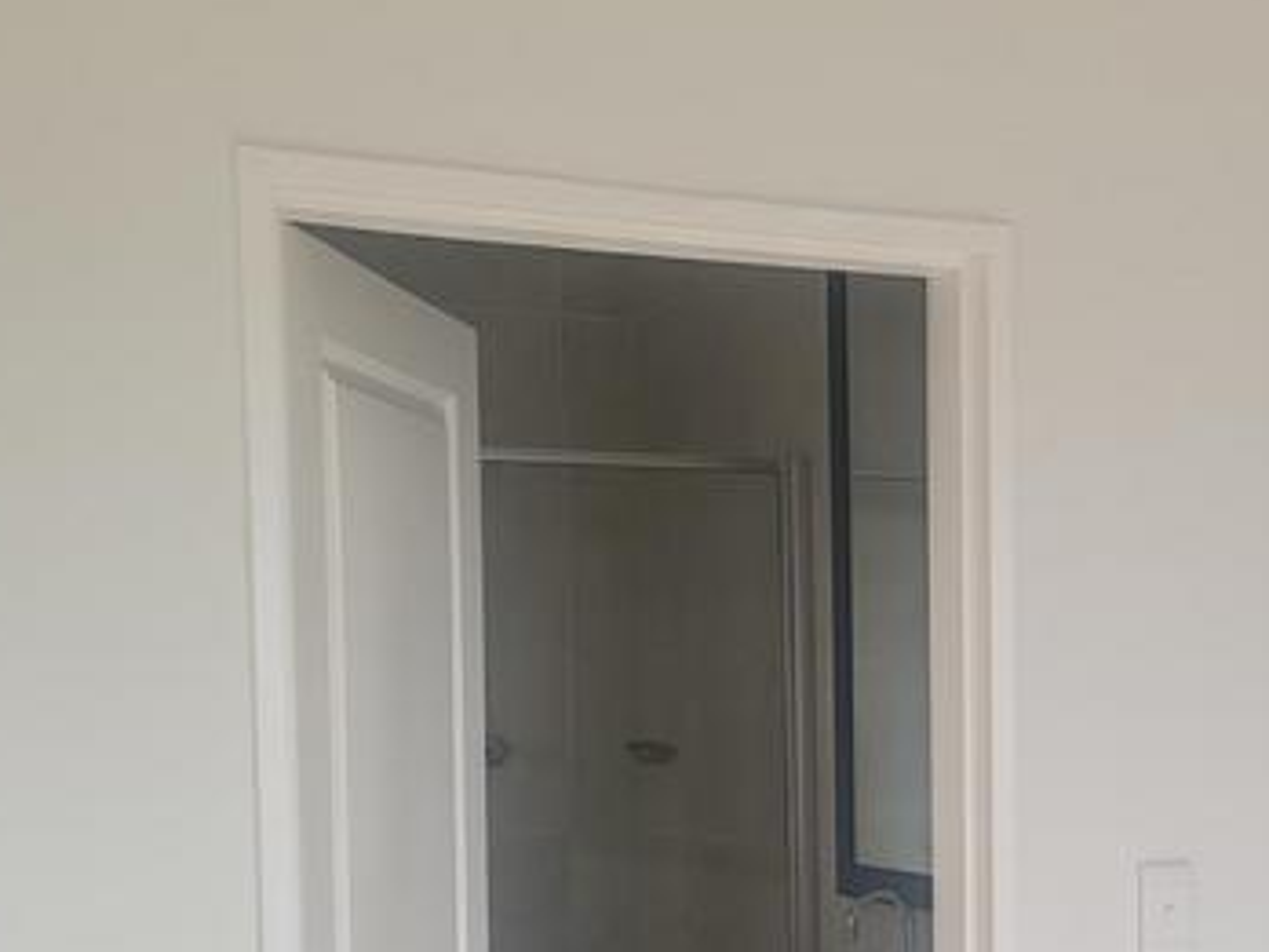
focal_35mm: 62
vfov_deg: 23.3
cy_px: 773
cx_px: 1058
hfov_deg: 30.3
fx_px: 2273
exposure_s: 1/100
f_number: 1.9
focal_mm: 6.12
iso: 100
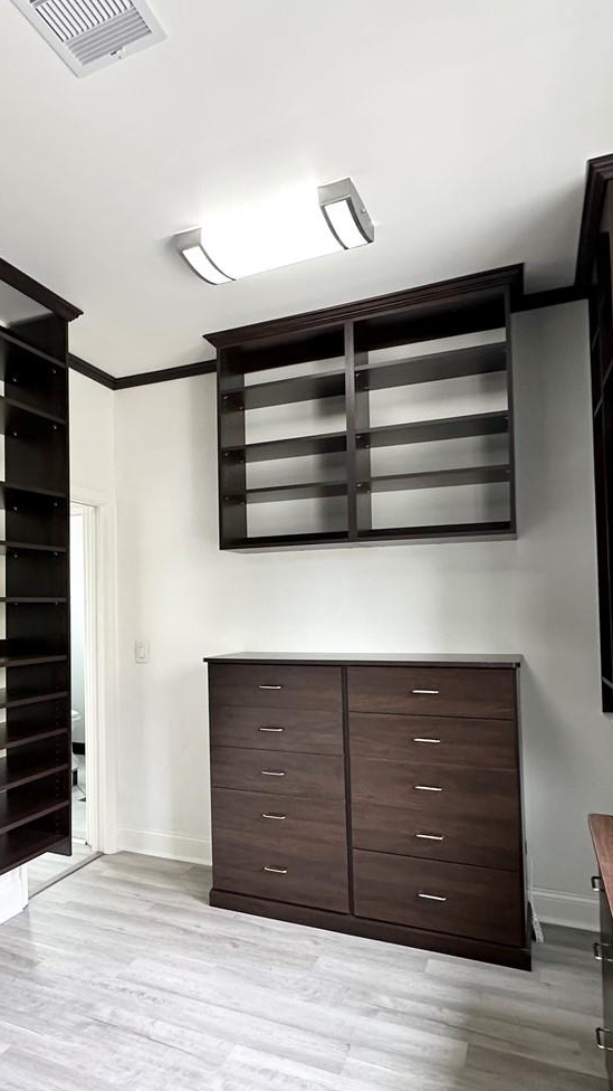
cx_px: 118
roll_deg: +0.2
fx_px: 722
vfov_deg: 73.9
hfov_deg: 43.7
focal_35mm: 25
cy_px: 587
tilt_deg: +2.4
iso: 200
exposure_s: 1/60
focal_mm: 2.22
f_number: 2.2
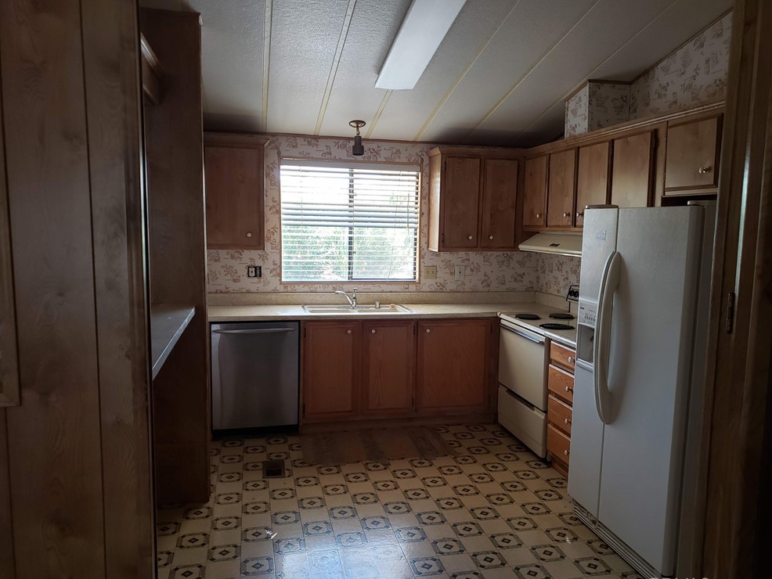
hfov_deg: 65.3
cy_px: 296
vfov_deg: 51.4
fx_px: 602
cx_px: 397
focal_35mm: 27
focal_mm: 4.3
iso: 100
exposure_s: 1/49
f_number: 1.5
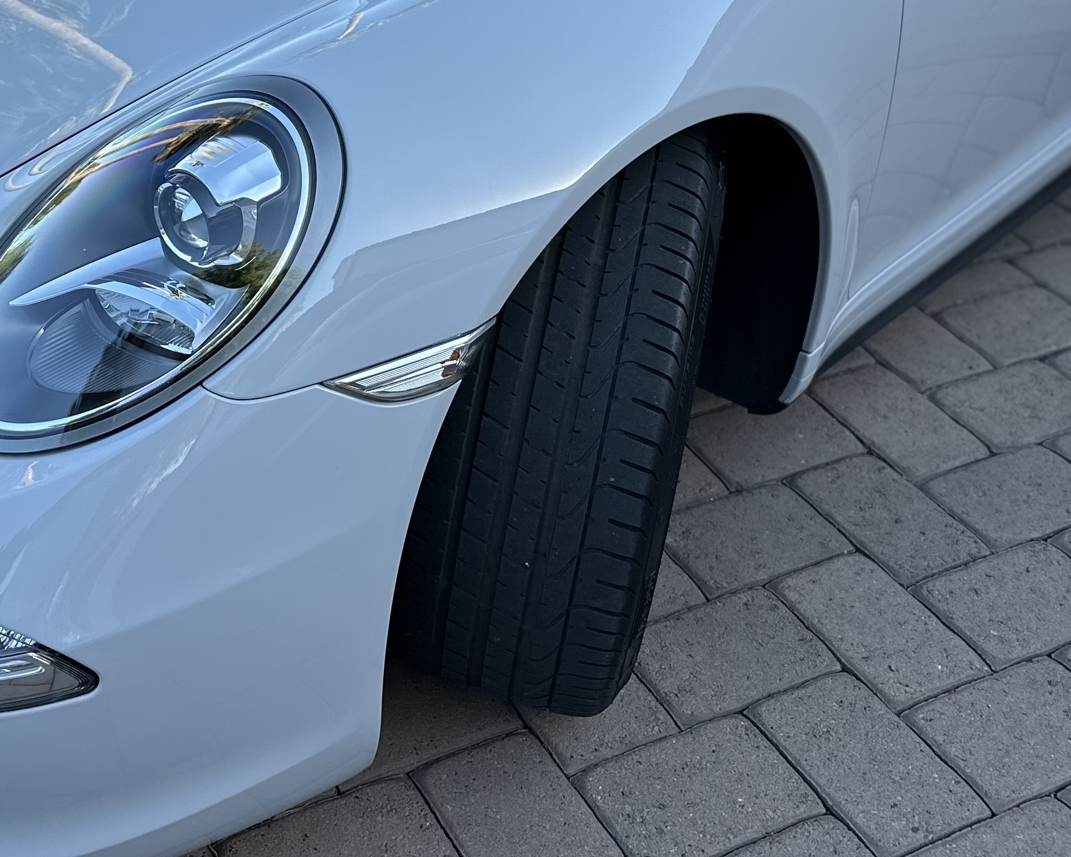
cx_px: 293
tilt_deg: -23.5
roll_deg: -0.6
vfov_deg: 27.2
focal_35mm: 53
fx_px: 1680
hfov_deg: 34.7
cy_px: 29
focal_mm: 6.86
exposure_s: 1/762
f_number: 1.78
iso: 80
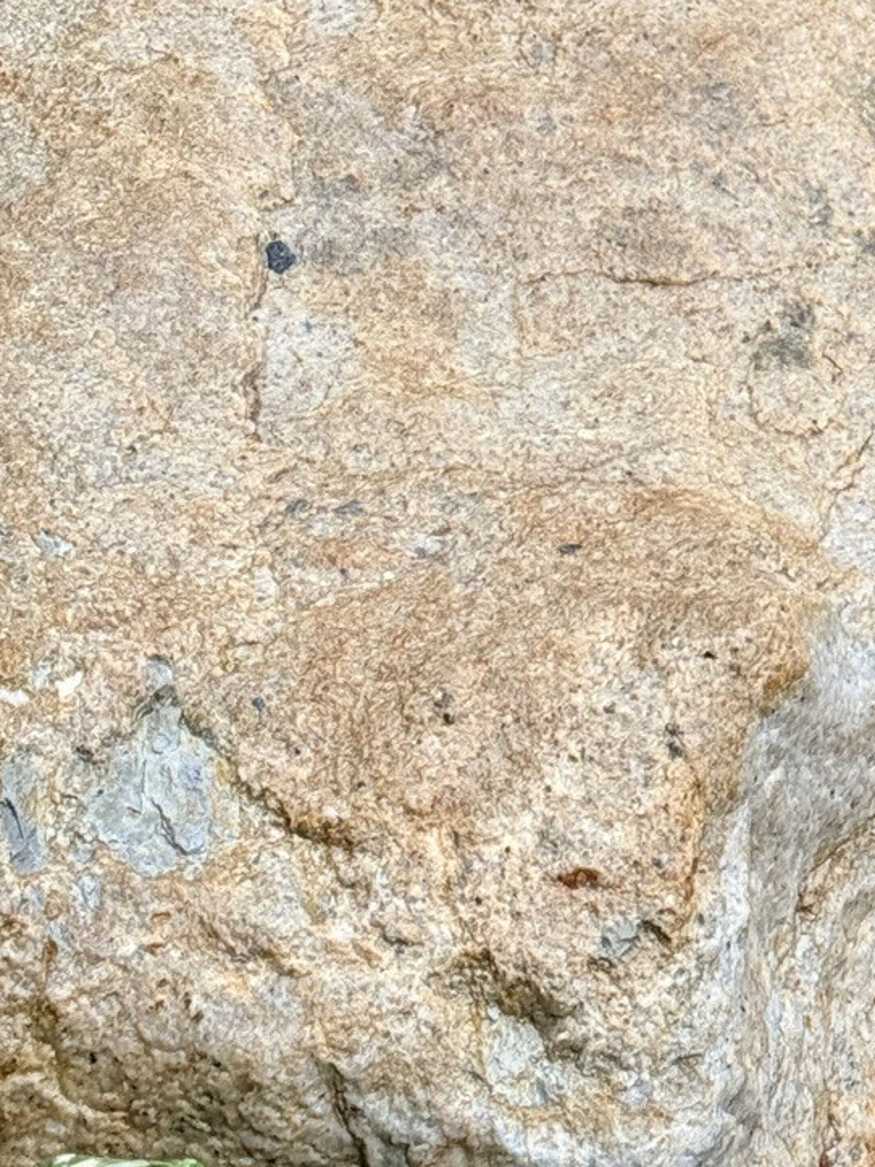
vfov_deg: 14.1
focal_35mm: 136
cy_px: -244
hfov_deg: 10.6
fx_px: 4585
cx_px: 1172
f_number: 1.78
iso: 80
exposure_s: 1/121
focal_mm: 6.76
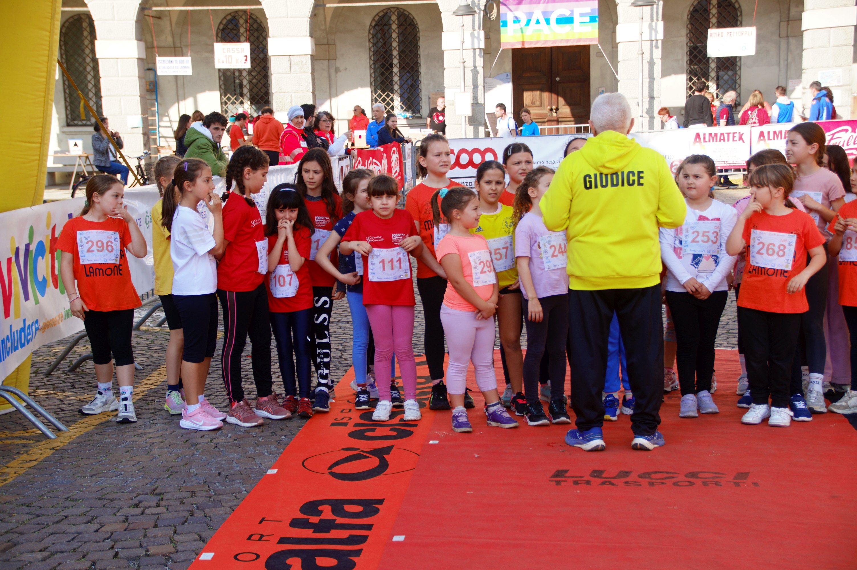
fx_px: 1605
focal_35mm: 68
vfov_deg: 20.1
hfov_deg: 29.9
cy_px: 285
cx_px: 428
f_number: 4.5
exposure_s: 1/250
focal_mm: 45
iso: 160
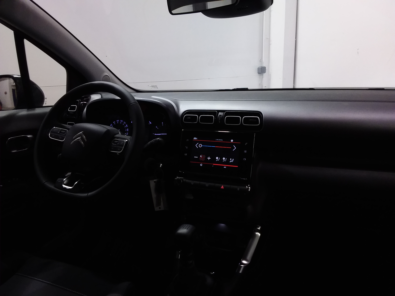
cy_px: 148
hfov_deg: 63.4
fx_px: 320
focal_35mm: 28
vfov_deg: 49.7
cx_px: 198
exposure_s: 1/33
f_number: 1.9
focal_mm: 2.91
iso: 100
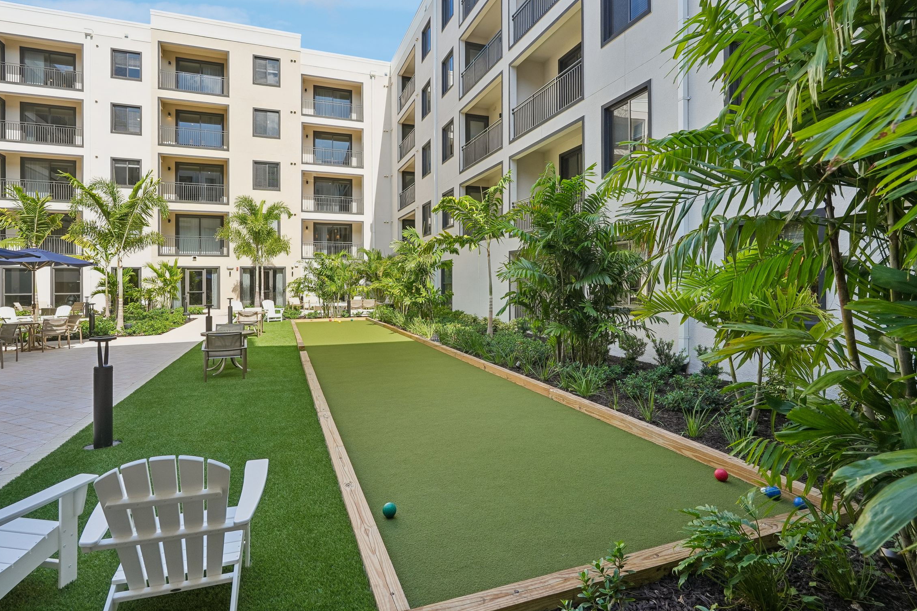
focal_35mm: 18
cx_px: 441
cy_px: 290
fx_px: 458
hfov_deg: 90.0
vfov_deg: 67.3
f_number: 8
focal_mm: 17
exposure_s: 1/250
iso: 400
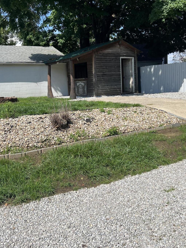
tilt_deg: -6.6
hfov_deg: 37.7
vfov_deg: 48.9
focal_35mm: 38
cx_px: 102
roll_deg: +2.0
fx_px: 272
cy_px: 108
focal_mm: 5.7
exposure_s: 1/4444
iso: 50
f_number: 1.5
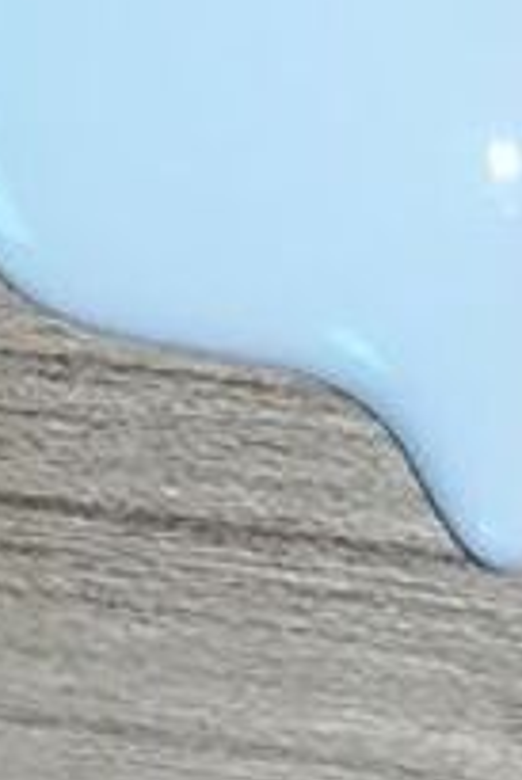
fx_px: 3821
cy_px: -1238
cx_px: 846
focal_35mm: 176
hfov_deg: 7.6
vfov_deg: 9.9
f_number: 2.2
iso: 100
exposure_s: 1/33.3
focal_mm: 3.83
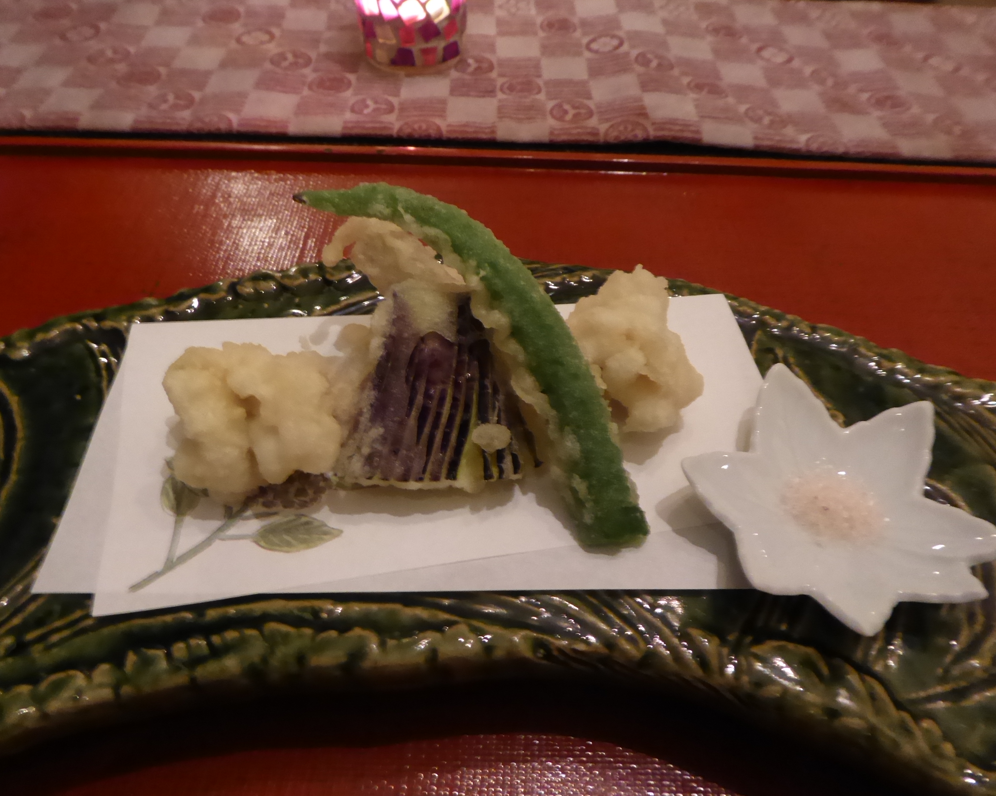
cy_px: 406
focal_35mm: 27
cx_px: 489
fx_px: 796
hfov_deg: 64.1
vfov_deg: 53.2
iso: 800
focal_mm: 4.3
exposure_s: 1/8
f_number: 3.3
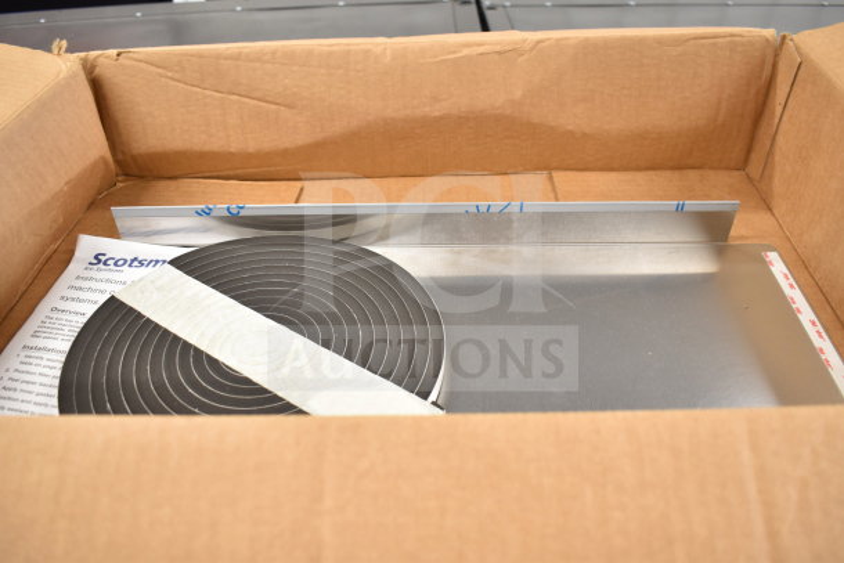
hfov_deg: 61.9
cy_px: 282
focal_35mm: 30
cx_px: 422
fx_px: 703
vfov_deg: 43.6
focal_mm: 20
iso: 500
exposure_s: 1/30
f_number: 3.5
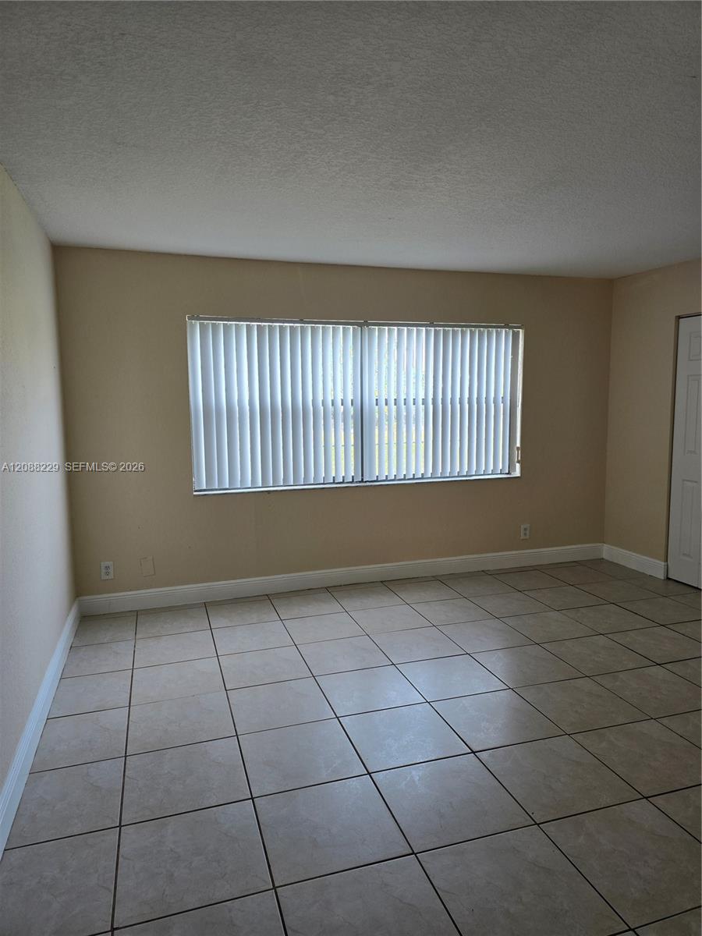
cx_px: 351
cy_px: 468
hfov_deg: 58.9
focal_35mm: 23
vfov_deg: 73.9
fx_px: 622
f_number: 1.7
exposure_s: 1/120
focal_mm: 6.3
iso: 64
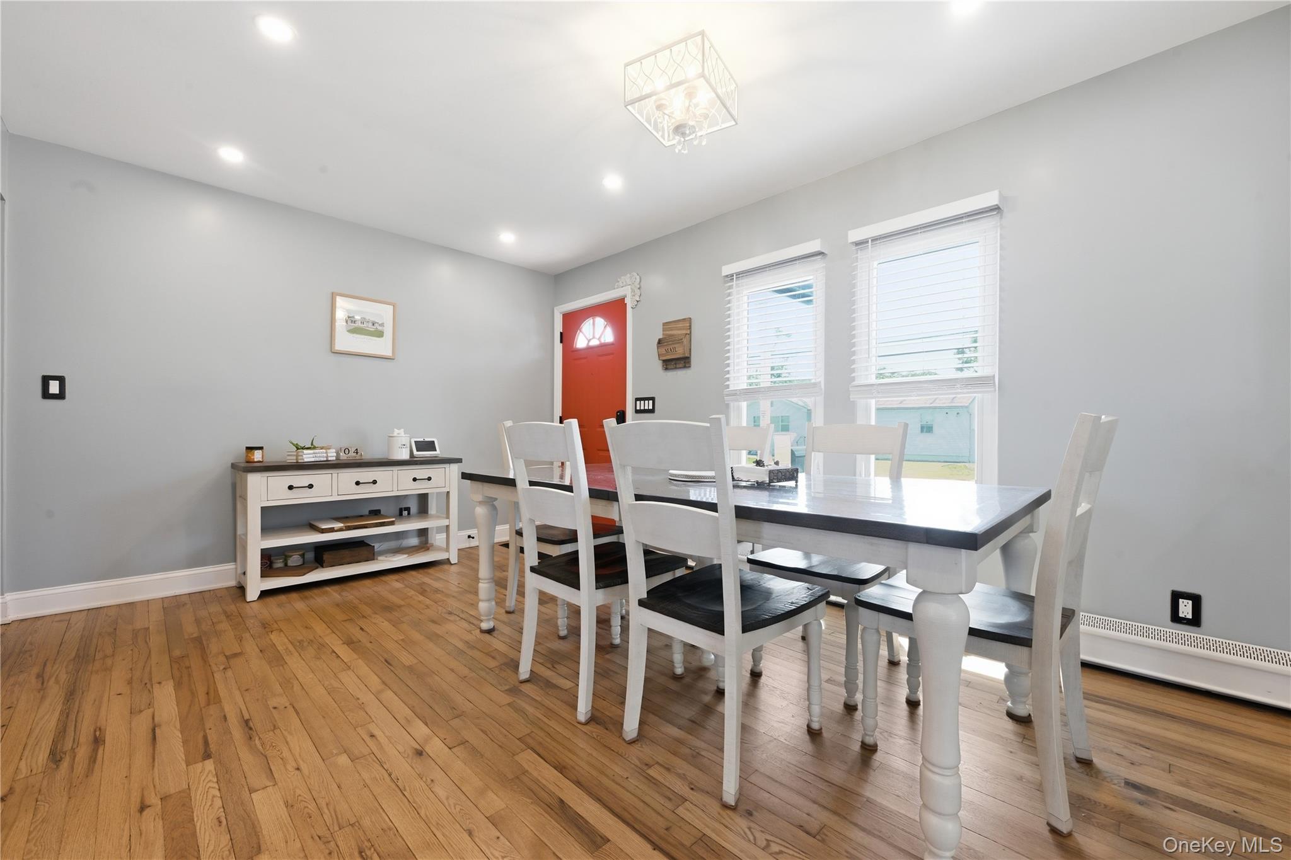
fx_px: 520
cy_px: 430
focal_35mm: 14
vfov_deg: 79.2
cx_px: 646
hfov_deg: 102.3
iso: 100
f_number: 11
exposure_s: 1/4
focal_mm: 14.5
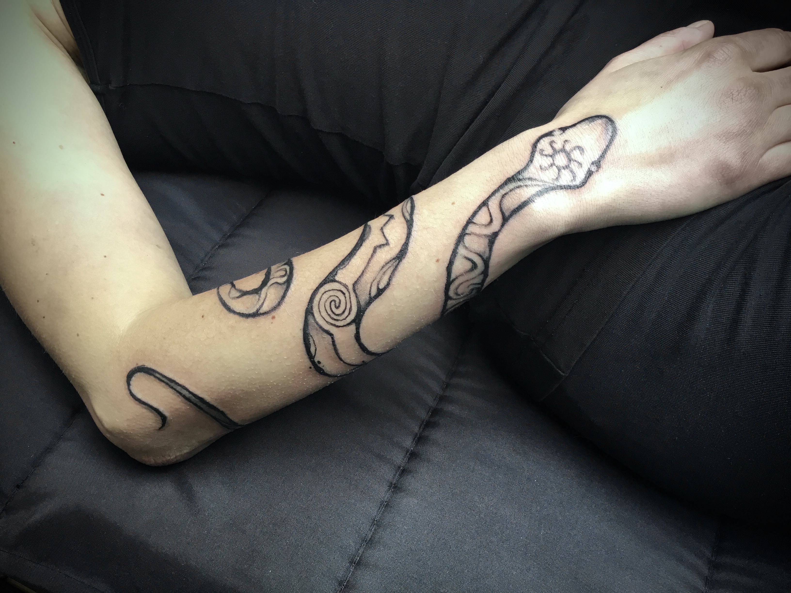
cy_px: 296
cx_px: 396
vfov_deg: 45.4
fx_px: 708
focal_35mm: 31
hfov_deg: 58.4
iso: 25
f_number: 2.4
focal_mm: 3.3
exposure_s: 1/33
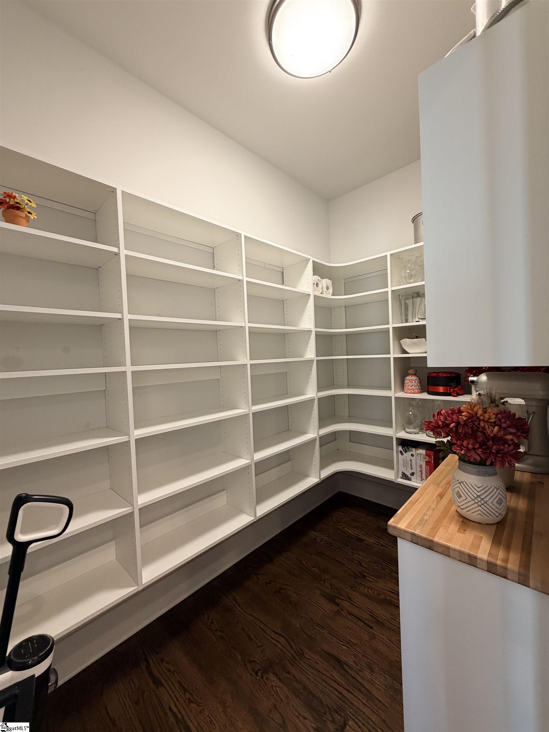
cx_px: 274
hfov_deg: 85.7
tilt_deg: -2.1
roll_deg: +1.9
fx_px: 296
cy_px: 366
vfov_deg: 102.1
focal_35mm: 14
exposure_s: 1/60
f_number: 2.2
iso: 200
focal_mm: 2.22
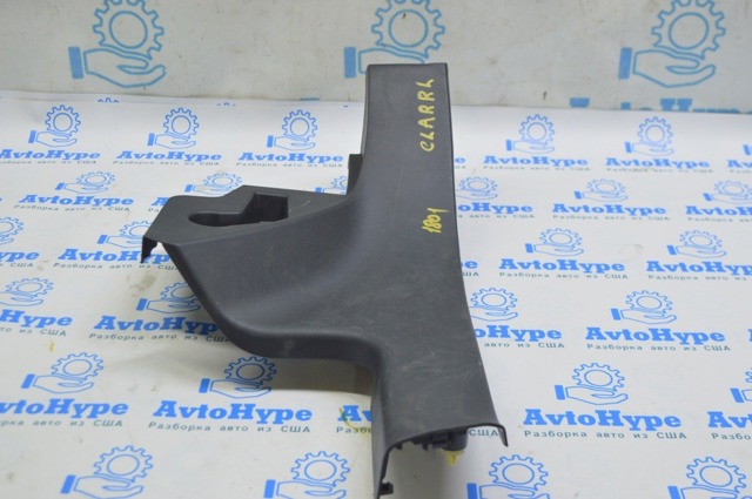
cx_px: 376
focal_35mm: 51
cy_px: 250
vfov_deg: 26.4
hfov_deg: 38.9
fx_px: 1064
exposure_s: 1/25
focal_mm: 34
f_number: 5.6
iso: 400
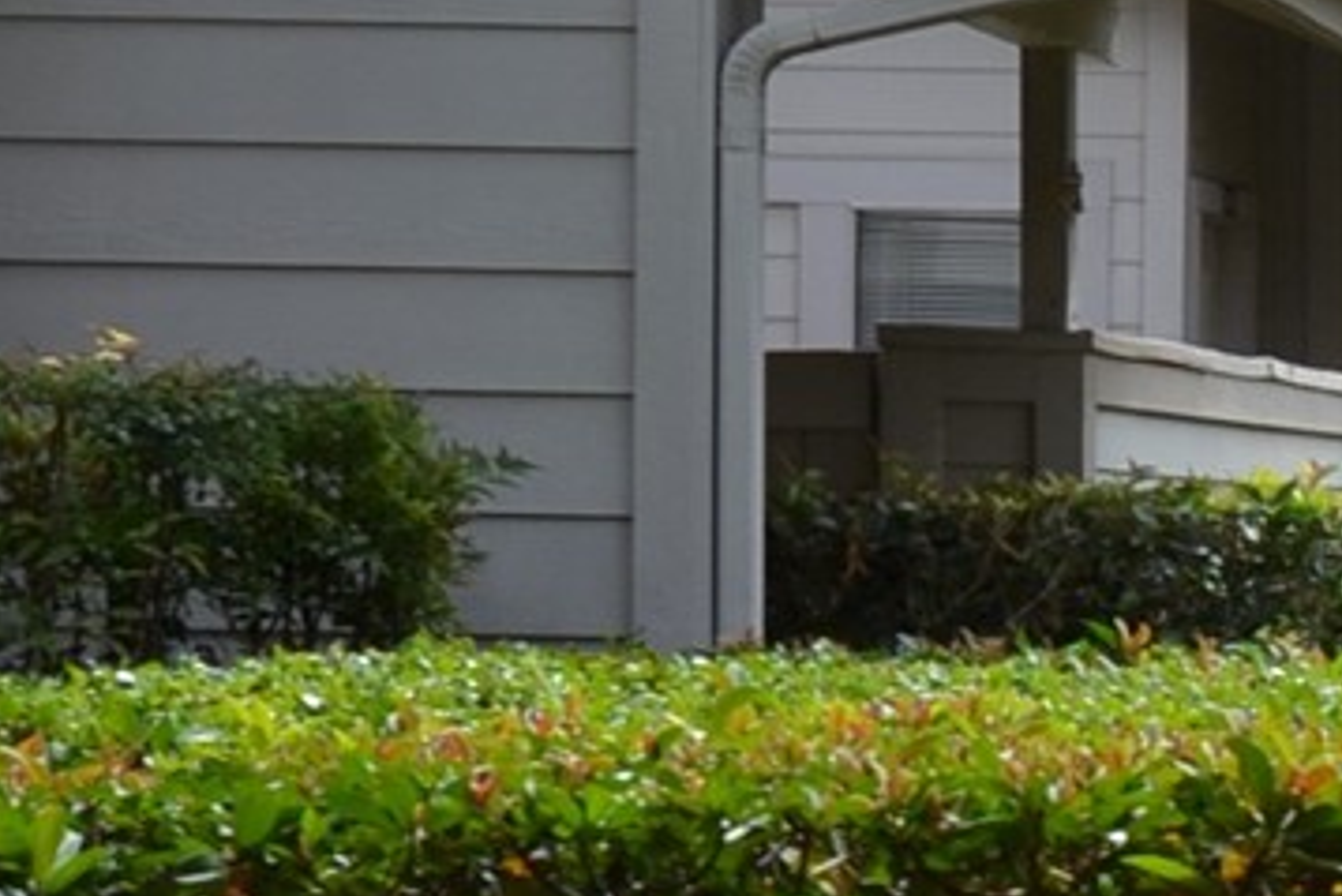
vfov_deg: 7.5
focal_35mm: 182
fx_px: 6787
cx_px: 2808
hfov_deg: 10.3
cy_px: 836
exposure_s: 1/200
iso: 100
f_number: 7.1
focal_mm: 20
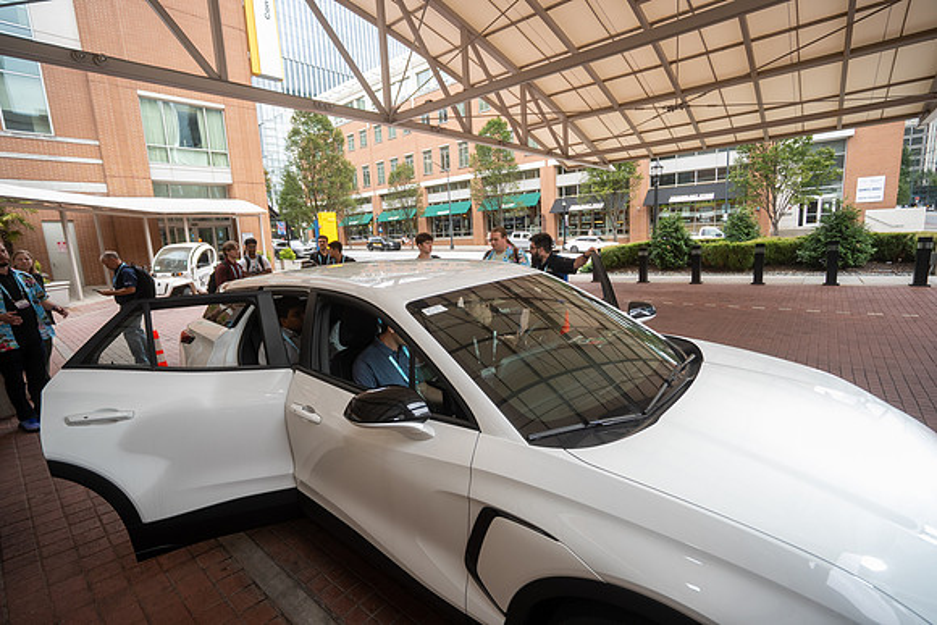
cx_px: 468
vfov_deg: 73.8
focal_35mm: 16
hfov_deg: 96.7
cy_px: 312
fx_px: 417
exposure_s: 1/200
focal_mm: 16
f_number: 4
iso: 250
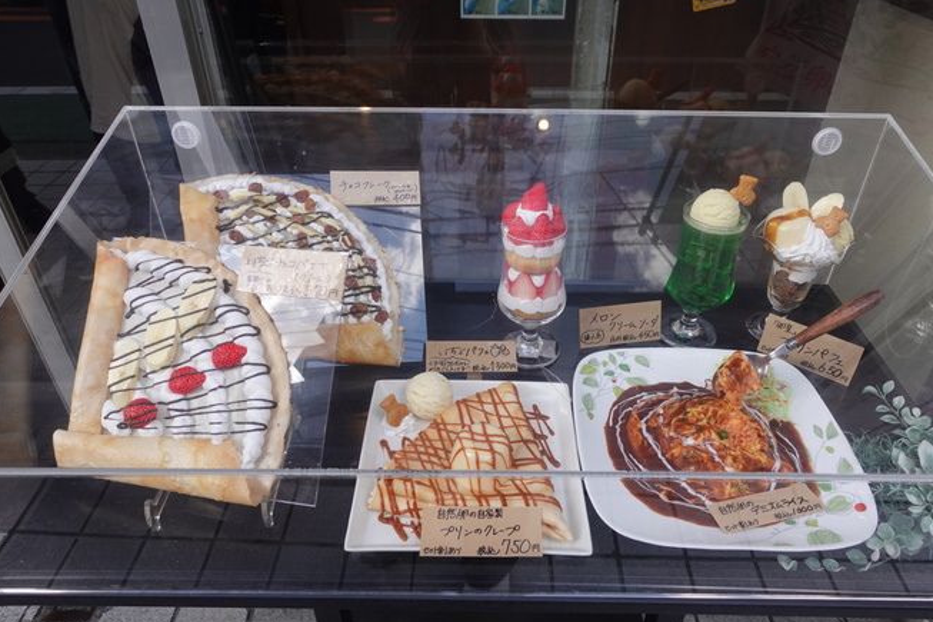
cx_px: 482
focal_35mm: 25
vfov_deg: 51.3
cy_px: 313
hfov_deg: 71.5
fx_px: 648
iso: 125
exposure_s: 1/200
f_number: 3.5
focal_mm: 9.4
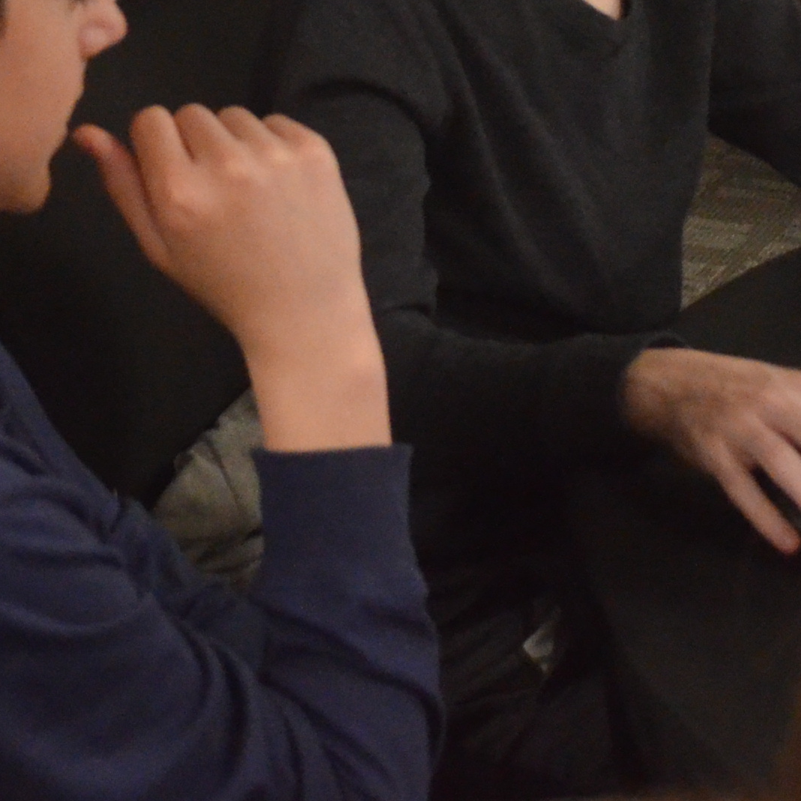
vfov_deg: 12.8
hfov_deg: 13.3
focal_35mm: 129
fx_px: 3377
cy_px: -405
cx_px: 7
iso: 2800
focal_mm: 22
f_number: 4
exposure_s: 1/30
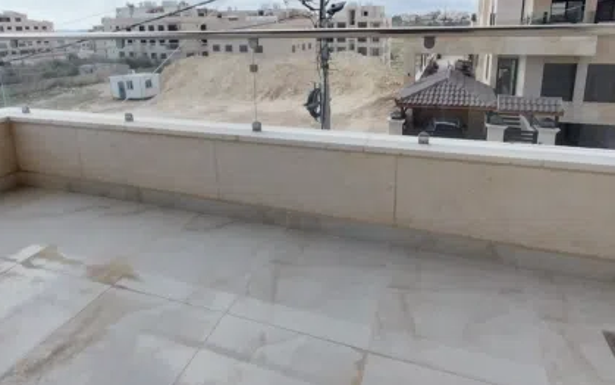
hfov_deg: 77.1
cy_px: 109
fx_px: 386
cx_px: 307
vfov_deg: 51.4
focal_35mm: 23
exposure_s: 1/939
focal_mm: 1.3
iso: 64
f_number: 2.2
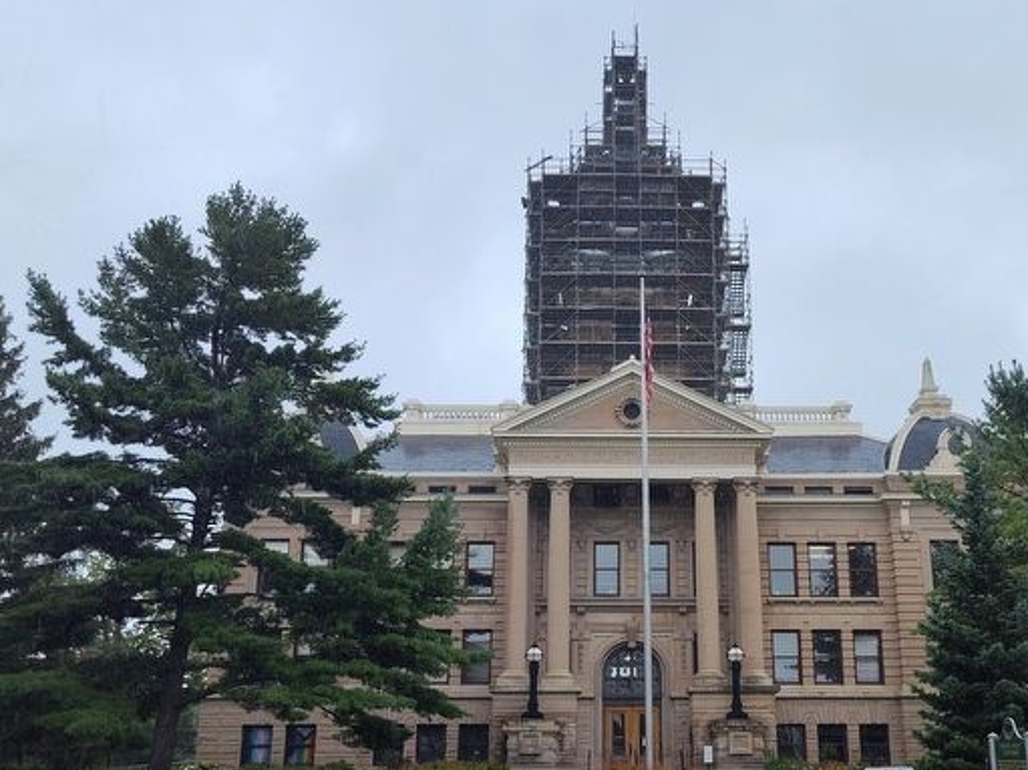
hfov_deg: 51.0
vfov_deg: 39.5
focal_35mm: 36
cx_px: 628
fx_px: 1069
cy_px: 464
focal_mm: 5.56
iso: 100
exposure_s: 1/429
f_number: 1.8
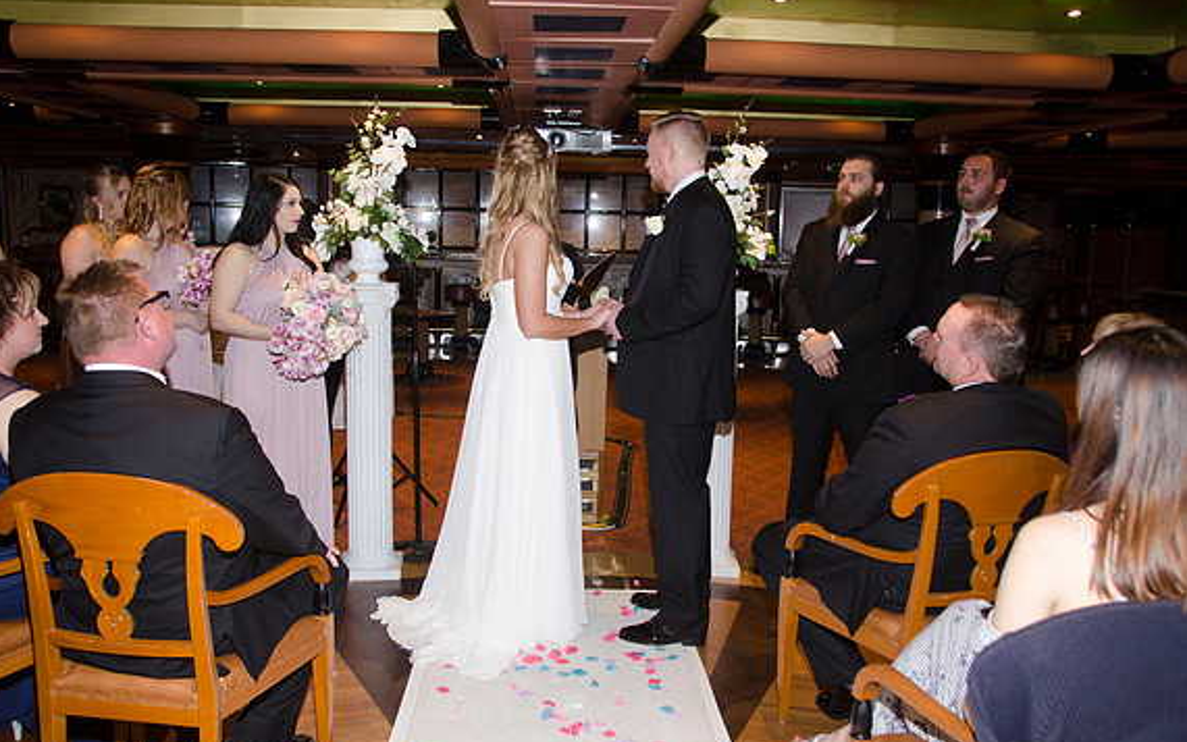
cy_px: 357
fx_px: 1003
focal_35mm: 31
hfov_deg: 61.2
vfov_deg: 40.6
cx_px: 586
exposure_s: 1/60
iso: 400
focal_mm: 20
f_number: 5.6
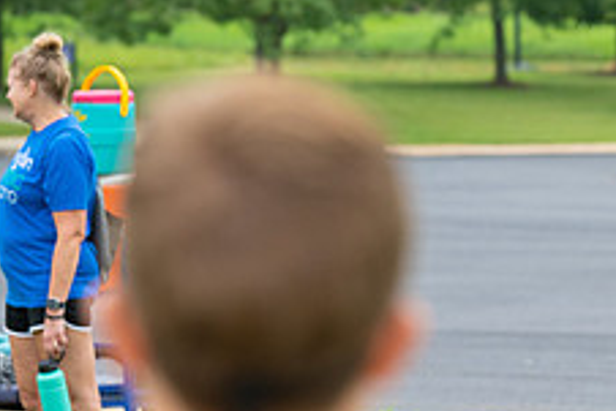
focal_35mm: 346
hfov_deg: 5.9
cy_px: 254
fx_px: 5924
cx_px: 752
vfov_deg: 4.0
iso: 640
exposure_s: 1/1250
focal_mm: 135
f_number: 4.5
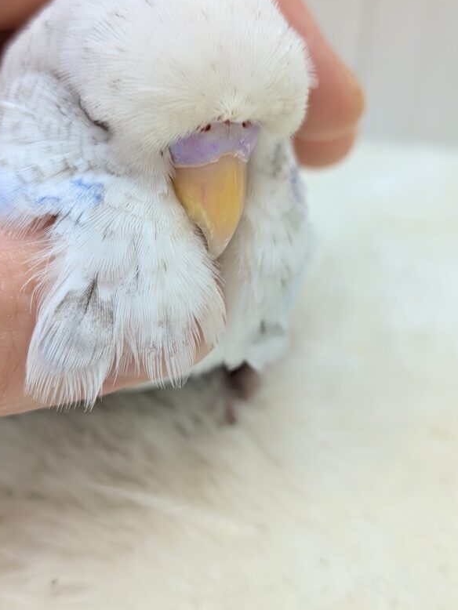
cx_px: 213
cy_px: 310
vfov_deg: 50.1
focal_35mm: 37
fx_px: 652
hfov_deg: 38.7
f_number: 1.7
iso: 104
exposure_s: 1/100
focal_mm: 4.53
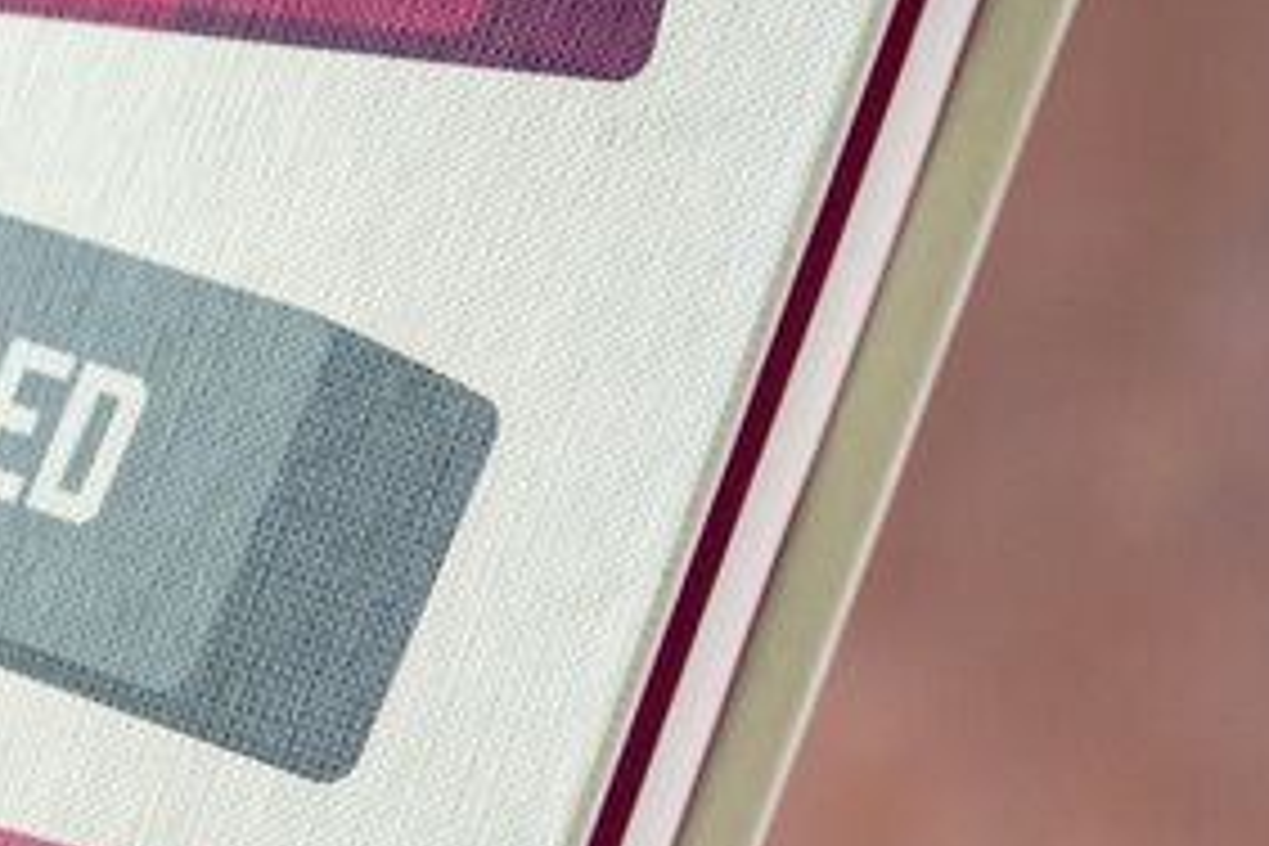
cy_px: 810
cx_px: -256
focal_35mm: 183
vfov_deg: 7.5
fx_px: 6450
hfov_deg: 11.0
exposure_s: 1/200
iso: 800
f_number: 4
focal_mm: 43
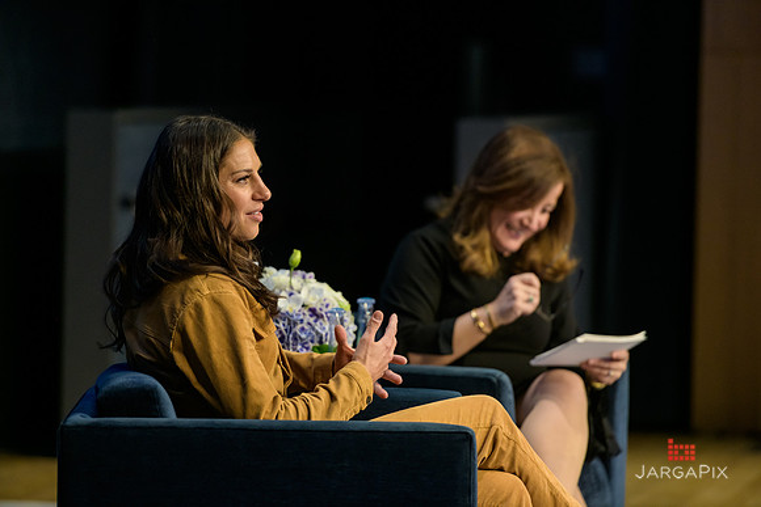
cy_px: 254
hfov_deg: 10.3
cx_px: 380
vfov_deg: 6.9
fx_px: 4229
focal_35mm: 200
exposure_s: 1/200
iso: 1600
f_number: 3.2
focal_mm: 200
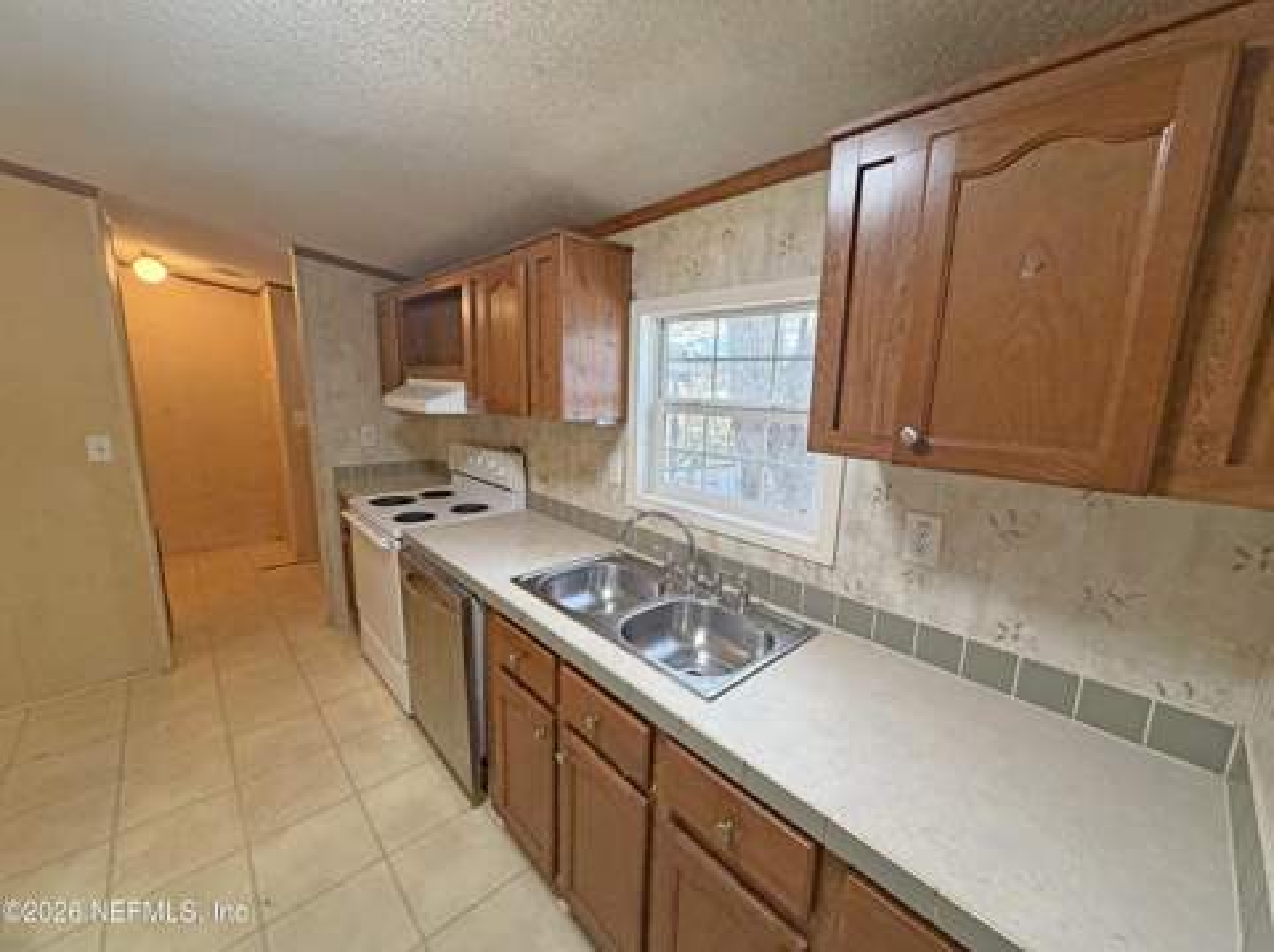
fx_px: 515
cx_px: 637
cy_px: 476
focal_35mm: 14
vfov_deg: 85.6
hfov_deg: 102.1
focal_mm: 2.22
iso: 320
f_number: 2.2
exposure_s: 1/60
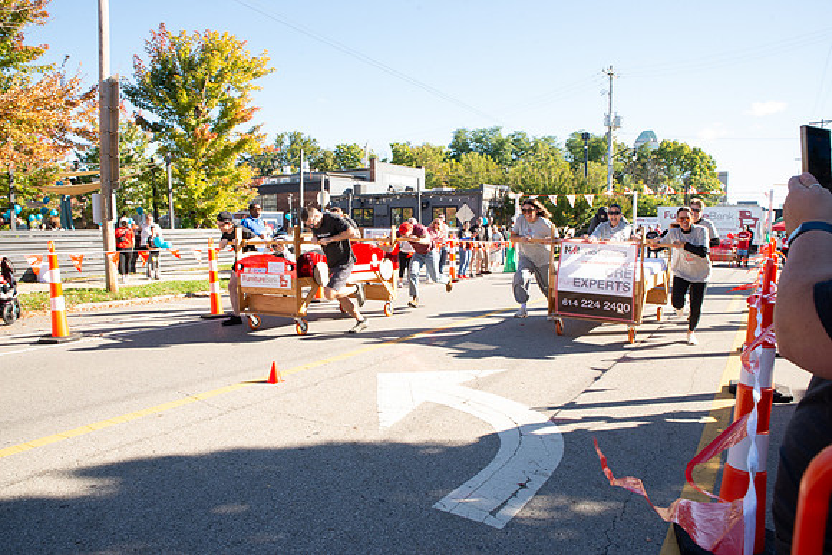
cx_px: 416
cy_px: 278
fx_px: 555
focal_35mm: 24
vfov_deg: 53.2
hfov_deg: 73.7
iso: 800
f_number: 11
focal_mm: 24
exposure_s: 1/200
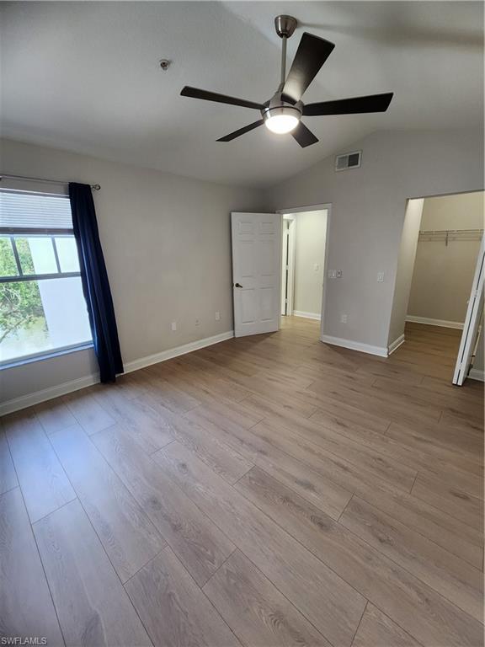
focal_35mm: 13
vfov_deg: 106.2
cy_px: 324
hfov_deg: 89.9
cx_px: 242
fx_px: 243
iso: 250
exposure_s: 1/60
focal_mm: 2.2
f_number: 2.2
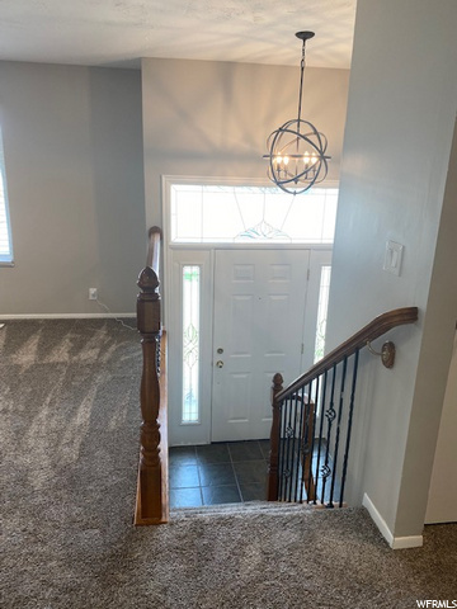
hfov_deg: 53.1
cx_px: 228
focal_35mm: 26
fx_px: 458
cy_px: 304
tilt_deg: -14.8
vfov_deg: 67.3
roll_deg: -1.1
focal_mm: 4.25
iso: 64
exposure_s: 1/120
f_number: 1.8
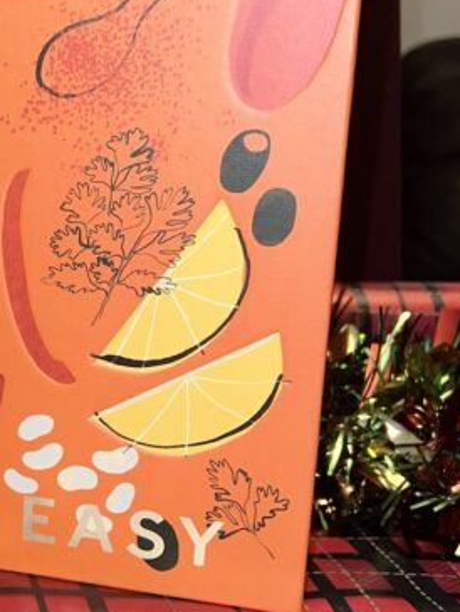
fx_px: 1293
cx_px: -161
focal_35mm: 73
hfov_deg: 18.6
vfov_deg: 26.6
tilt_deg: -12.7
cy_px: 382
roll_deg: +1.6
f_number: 1.5
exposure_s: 1/25
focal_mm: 5.7
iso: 40
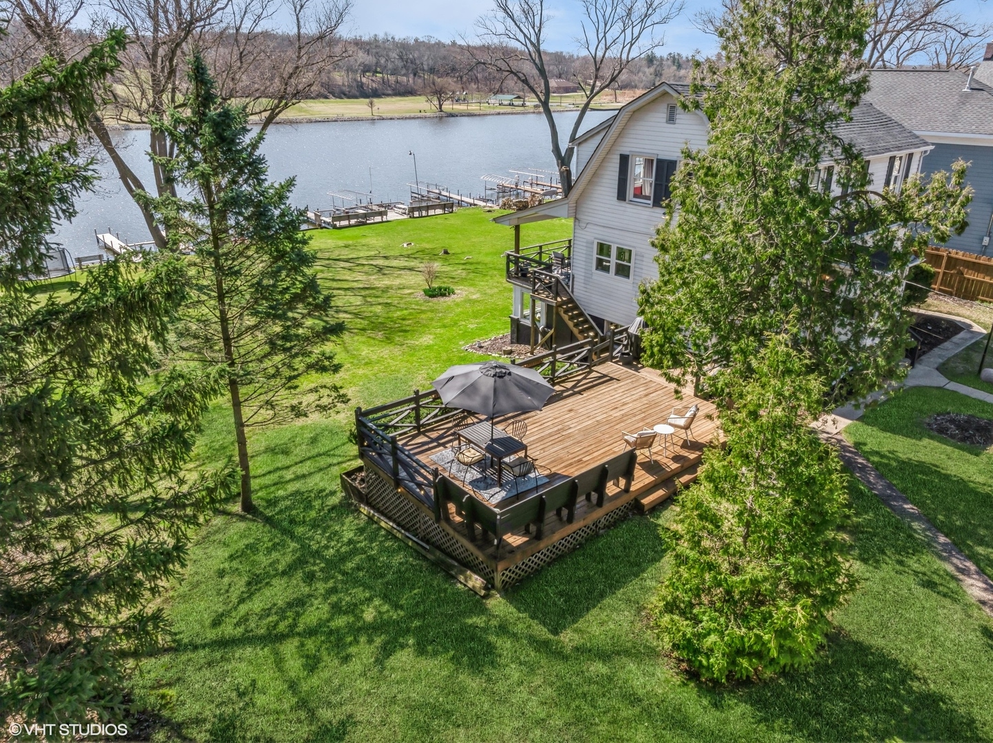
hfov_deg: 71.6
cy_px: 372
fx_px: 688
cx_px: 496
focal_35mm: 24
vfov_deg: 56.8
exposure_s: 1/400
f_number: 7.1
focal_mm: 12.29
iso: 100
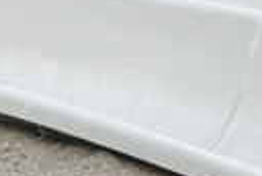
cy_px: 85
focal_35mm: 608
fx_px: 4435
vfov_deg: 2.3
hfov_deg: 3.4
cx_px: -90
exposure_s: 1/1250
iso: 1250
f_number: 6.3
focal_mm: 195
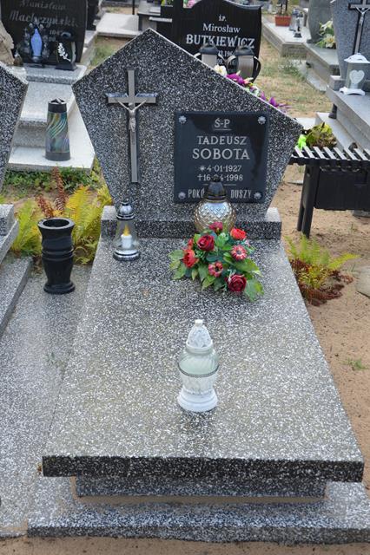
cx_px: 185
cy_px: 278
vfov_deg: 41.1
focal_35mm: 48
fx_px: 741
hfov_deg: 28.0
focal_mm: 32
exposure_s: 1/125
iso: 180
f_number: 5.6
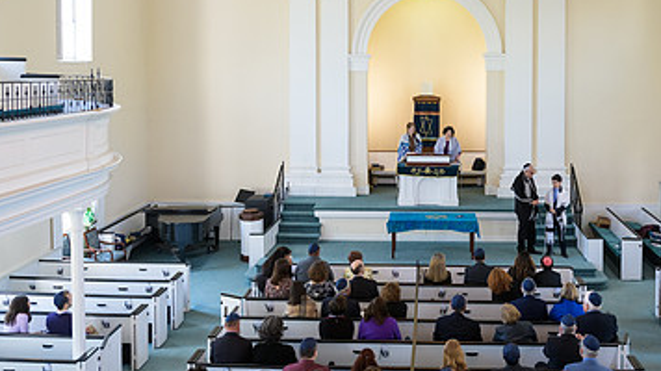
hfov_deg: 49.1
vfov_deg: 28.4
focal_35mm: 41
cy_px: 81
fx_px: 718
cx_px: 399
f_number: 3.2
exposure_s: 1/200
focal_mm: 24
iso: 1000
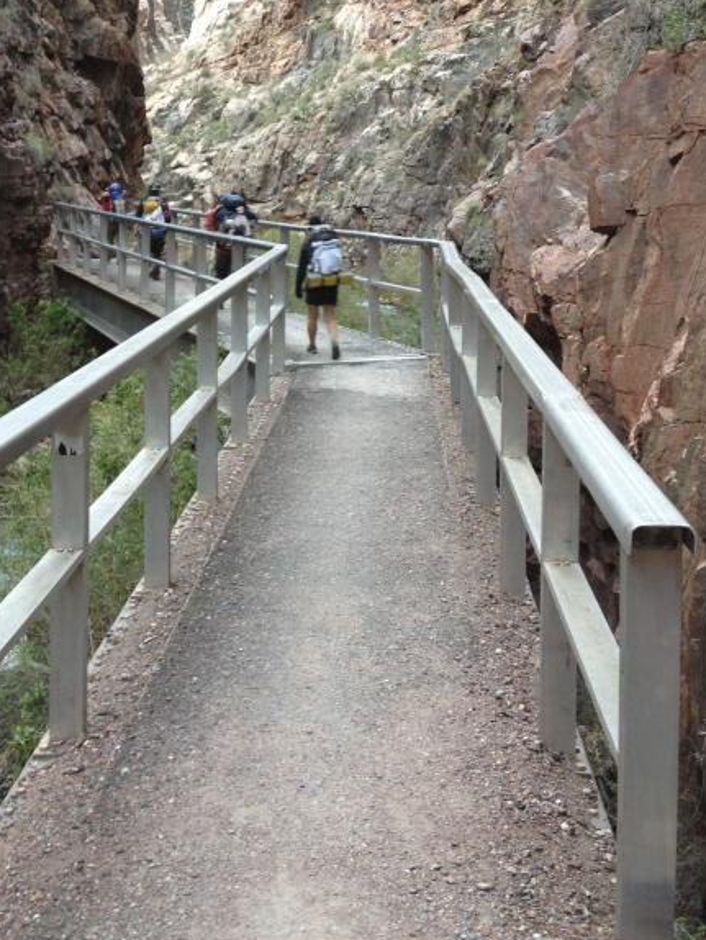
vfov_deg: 36.3
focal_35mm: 52
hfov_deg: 28.0
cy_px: 296
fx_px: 1413
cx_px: 296
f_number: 2.4
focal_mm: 4.28
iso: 50
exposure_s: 1/20
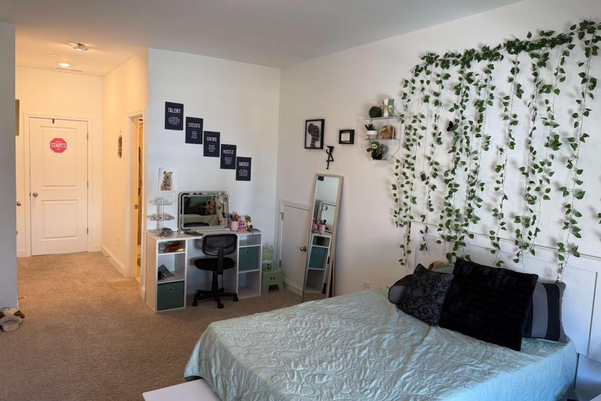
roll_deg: -1.7
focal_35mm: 26
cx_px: 305
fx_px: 434
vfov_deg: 49.5
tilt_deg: -4.7
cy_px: 190
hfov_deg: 69.4
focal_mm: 6.76
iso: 160
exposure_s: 1/120
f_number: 1.78
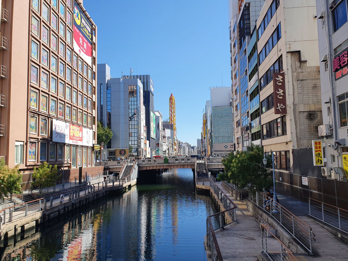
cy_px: 130
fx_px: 261
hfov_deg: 67.3
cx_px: 174
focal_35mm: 26
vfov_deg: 53.1
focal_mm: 4.32
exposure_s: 1/1667
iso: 50
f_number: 2.4
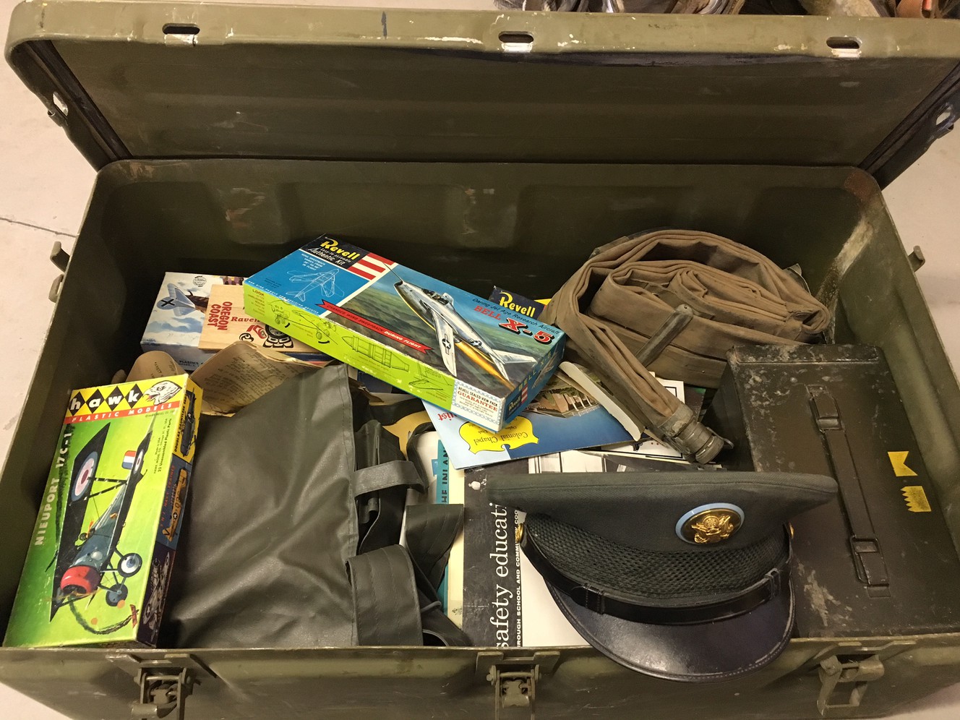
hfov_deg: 61.7
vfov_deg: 48.2
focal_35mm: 29
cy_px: 360
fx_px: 804
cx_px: 480
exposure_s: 1/20
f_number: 2.2
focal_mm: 4.15
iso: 200
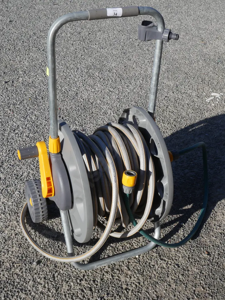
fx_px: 433
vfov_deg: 38.2
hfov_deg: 29.1
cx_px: 112
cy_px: 150
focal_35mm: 50
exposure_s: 1/320
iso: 200
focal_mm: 25
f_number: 9
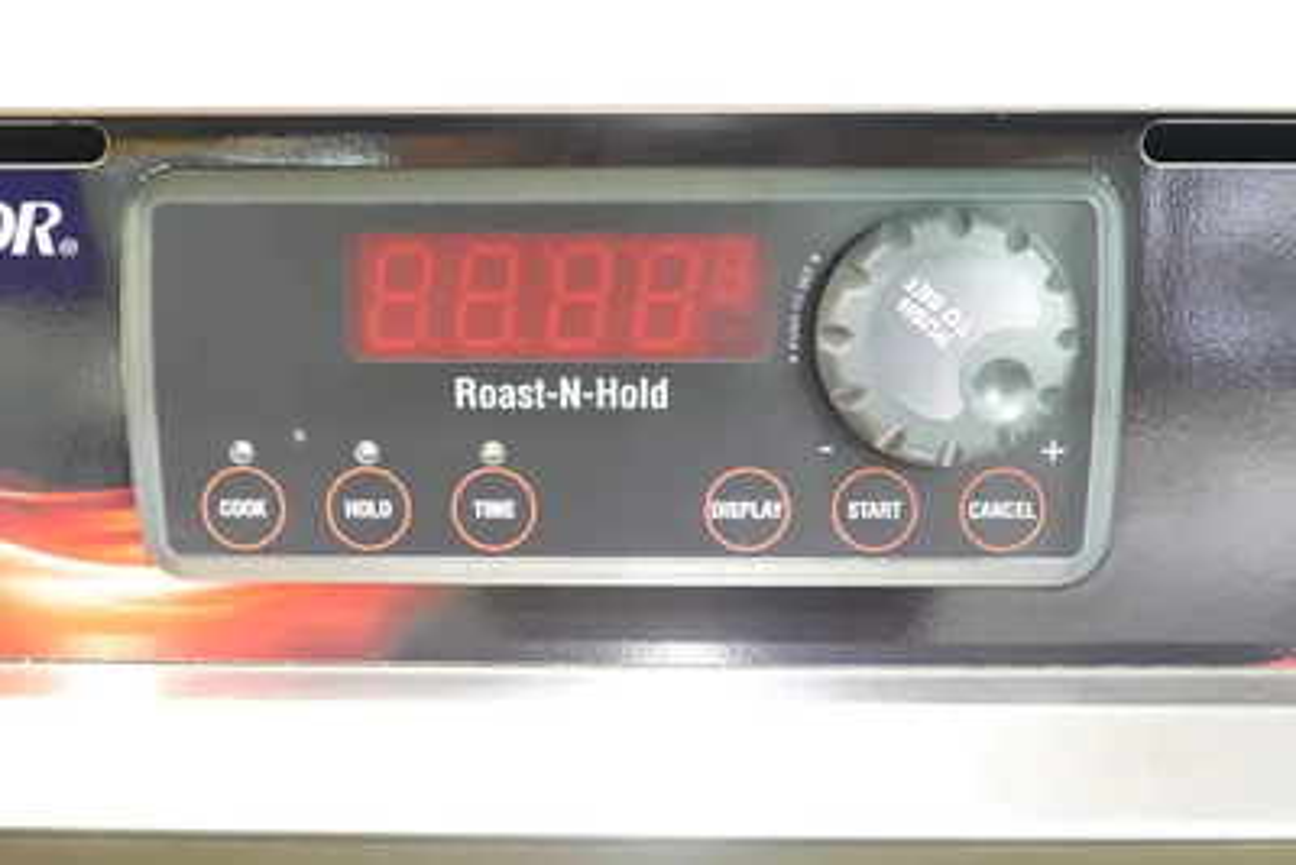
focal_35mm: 40
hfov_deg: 48.4
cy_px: 432
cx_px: 648
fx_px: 1440
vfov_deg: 33.4
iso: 1600
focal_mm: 14.99
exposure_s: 1/13
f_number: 4
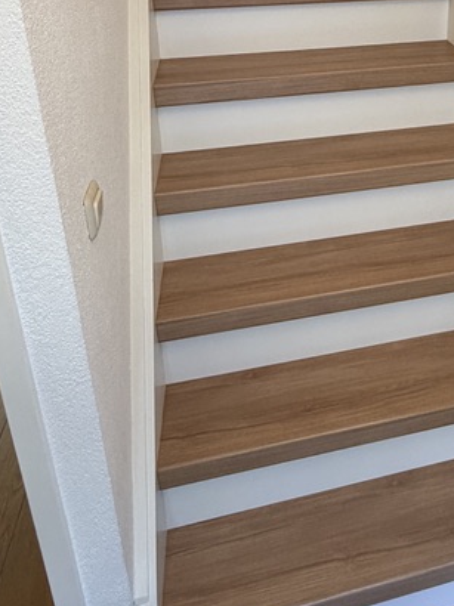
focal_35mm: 35
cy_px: 80
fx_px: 613
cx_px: 374
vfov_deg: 48.1
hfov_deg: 38.8
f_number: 2.2
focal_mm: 2.22
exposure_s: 1/50
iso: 320
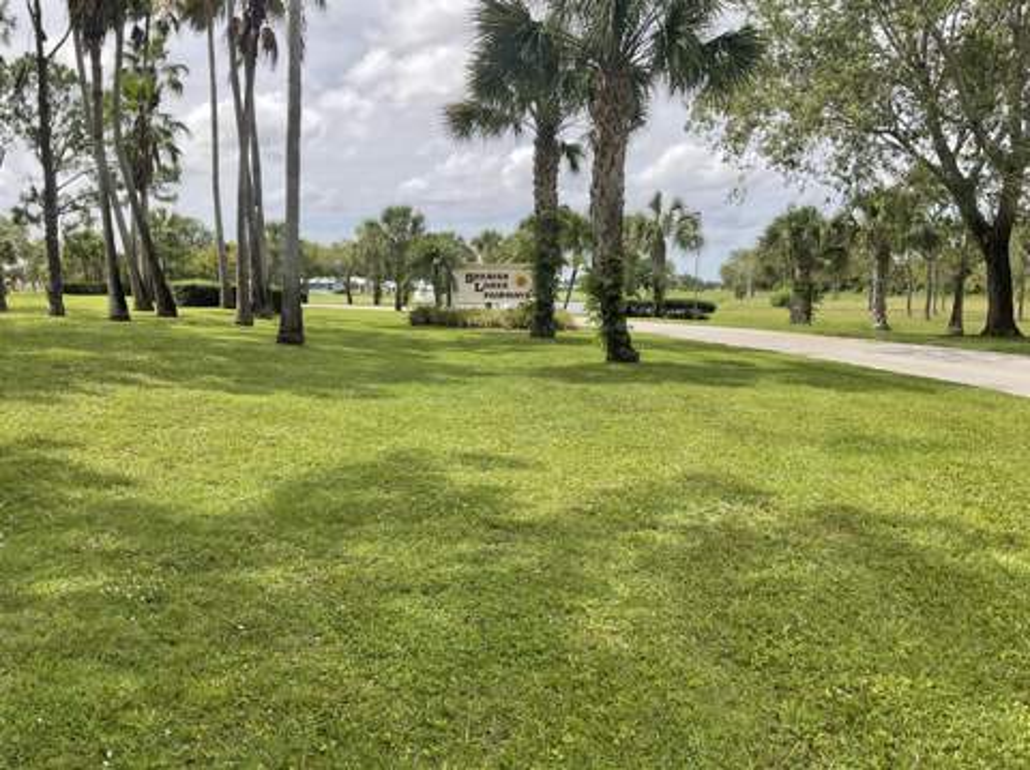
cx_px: 515
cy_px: 385
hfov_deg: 61.7
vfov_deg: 48.2
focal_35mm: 29
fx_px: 862
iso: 16
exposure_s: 1/1675
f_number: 1.8
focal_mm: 3
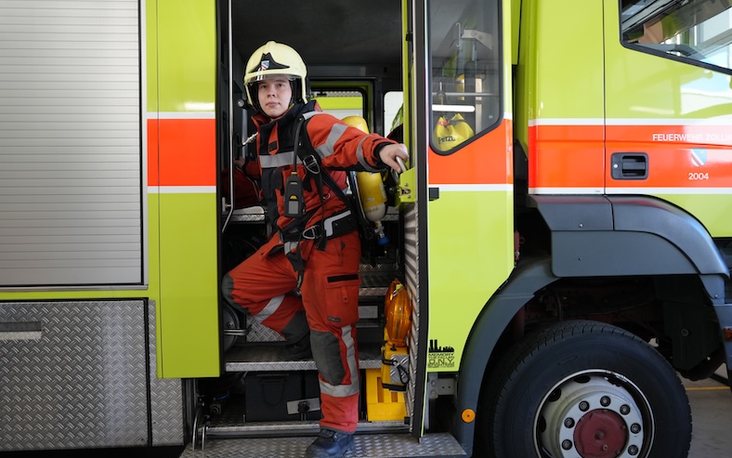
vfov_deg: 41.9
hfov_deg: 62.9
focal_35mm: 30
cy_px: 229
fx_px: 599
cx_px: 368
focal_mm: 29
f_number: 4
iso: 1000
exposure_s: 1/160
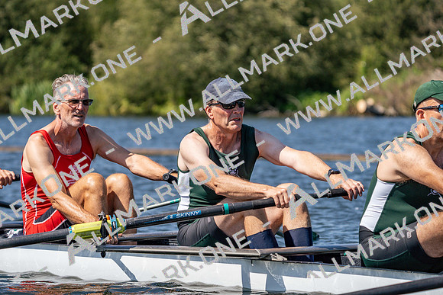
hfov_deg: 9.5
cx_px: 222
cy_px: 148
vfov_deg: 6.4
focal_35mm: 216
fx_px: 2658
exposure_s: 1/2000
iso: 250
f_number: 5.6
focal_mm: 216
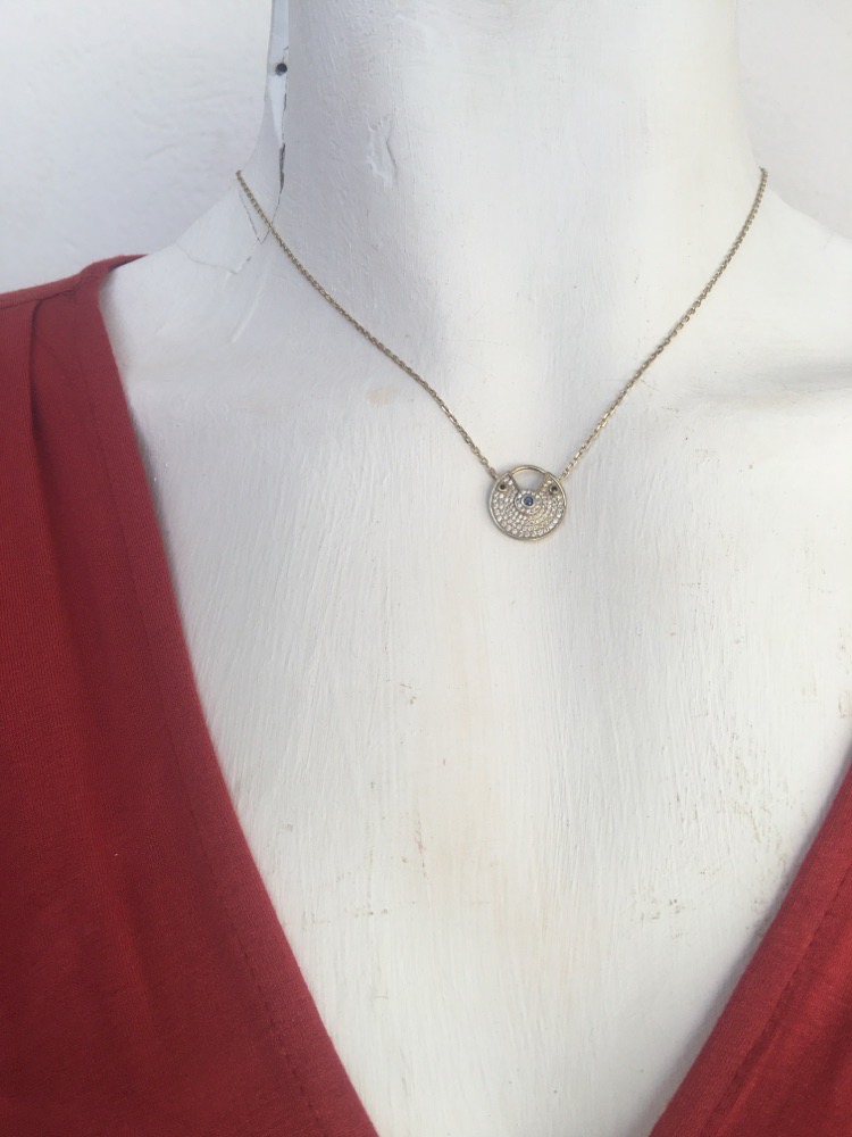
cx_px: 426
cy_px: 568
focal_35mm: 29
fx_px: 952
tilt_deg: -16.7
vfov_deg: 61.7
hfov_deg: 48.2
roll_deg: -0.3
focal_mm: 4.15
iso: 25
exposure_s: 1/273
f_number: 2.2
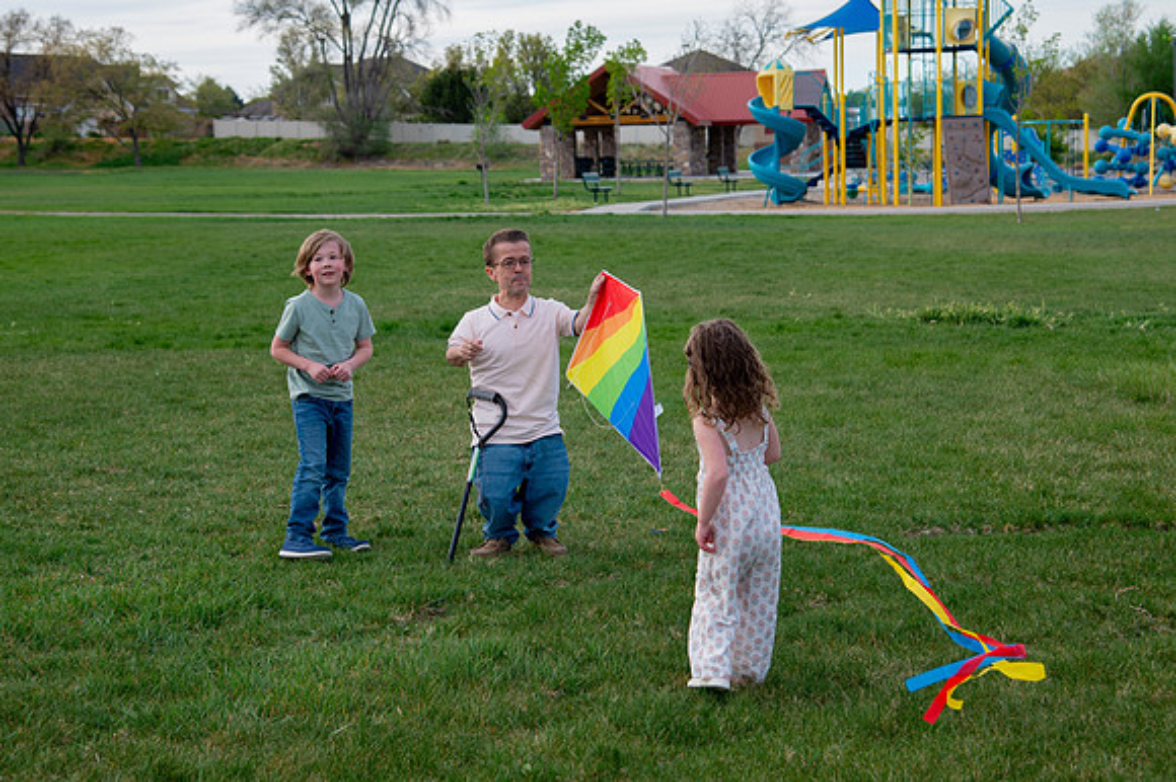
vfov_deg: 17.5
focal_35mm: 78
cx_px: 588
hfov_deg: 26.1
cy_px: 297
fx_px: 2540
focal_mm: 62
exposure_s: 1/640
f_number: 5
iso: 200
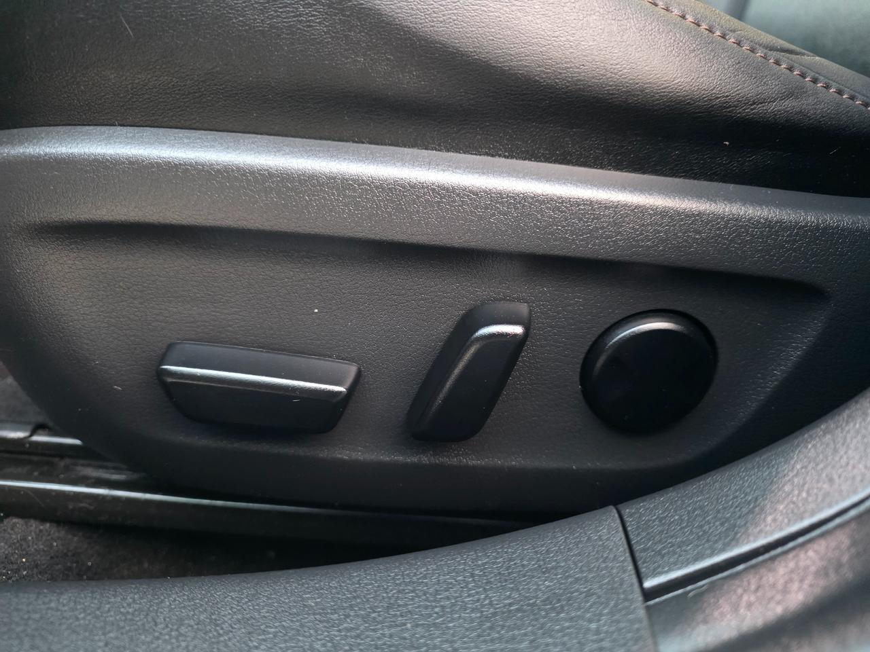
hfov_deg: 73.9
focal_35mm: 23
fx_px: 578
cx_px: 435
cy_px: 326
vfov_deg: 58.9
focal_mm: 6.25
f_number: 1.7
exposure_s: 1/33.3
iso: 1600
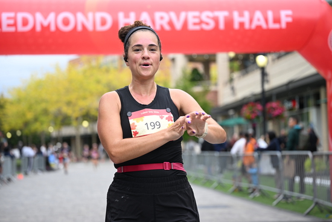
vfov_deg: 19.5
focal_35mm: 70
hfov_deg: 28.8
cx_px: 166
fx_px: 646
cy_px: 111
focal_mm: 70
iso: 640
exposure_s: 1/2000
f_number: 2.8
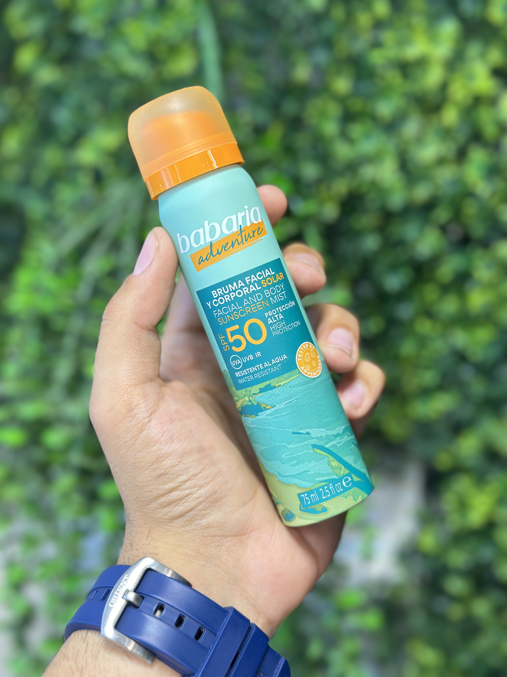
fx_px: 937
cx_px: 254
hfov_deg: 30.3
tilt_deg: -7.7
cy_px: 338
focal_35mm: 48
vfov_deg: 39.7
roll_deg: -0.5
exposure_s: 1/50
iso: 100
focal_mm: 6.86
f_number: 1.78
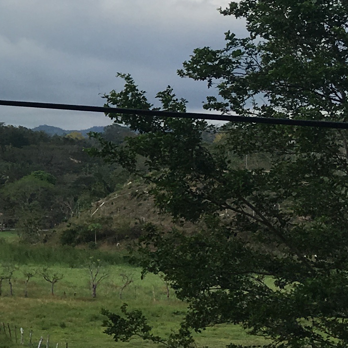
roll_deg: -1.5
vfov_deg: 14.9
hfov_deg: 13.5
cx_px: -263
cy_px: 102
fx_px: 1331
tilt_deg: +4.0
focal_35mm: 117
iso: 25
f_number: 2.2
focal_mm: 4.15
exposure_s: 1/1040
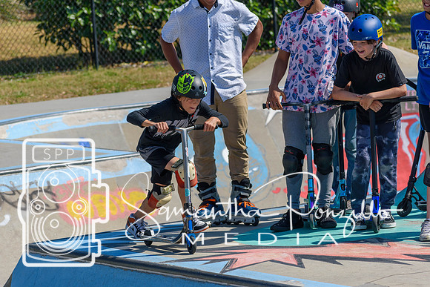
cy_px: 144
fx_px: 2598
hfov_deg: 9.5
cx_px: 215
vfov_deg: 6.3
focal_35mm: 218
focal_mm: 145
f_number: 5.6
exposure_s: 1/2000
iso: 220
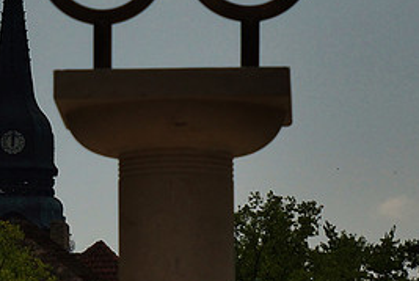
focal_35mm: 163
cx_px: 78
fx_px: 1900
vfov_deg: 8.4
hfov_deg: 12.5
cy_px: 44
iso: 100
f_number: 8
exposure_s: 1/1000
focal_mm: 50
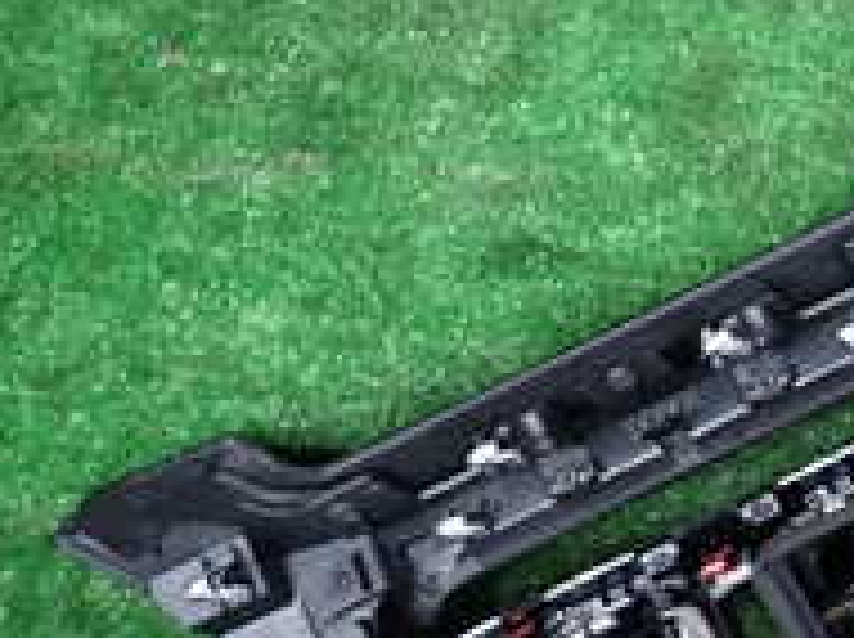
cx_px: 1187
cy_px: 144
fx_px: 1947
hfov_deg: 21.7
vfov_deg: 18.5
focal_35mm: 79
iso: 200
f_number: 2
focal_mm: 4.5
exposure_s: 1/50
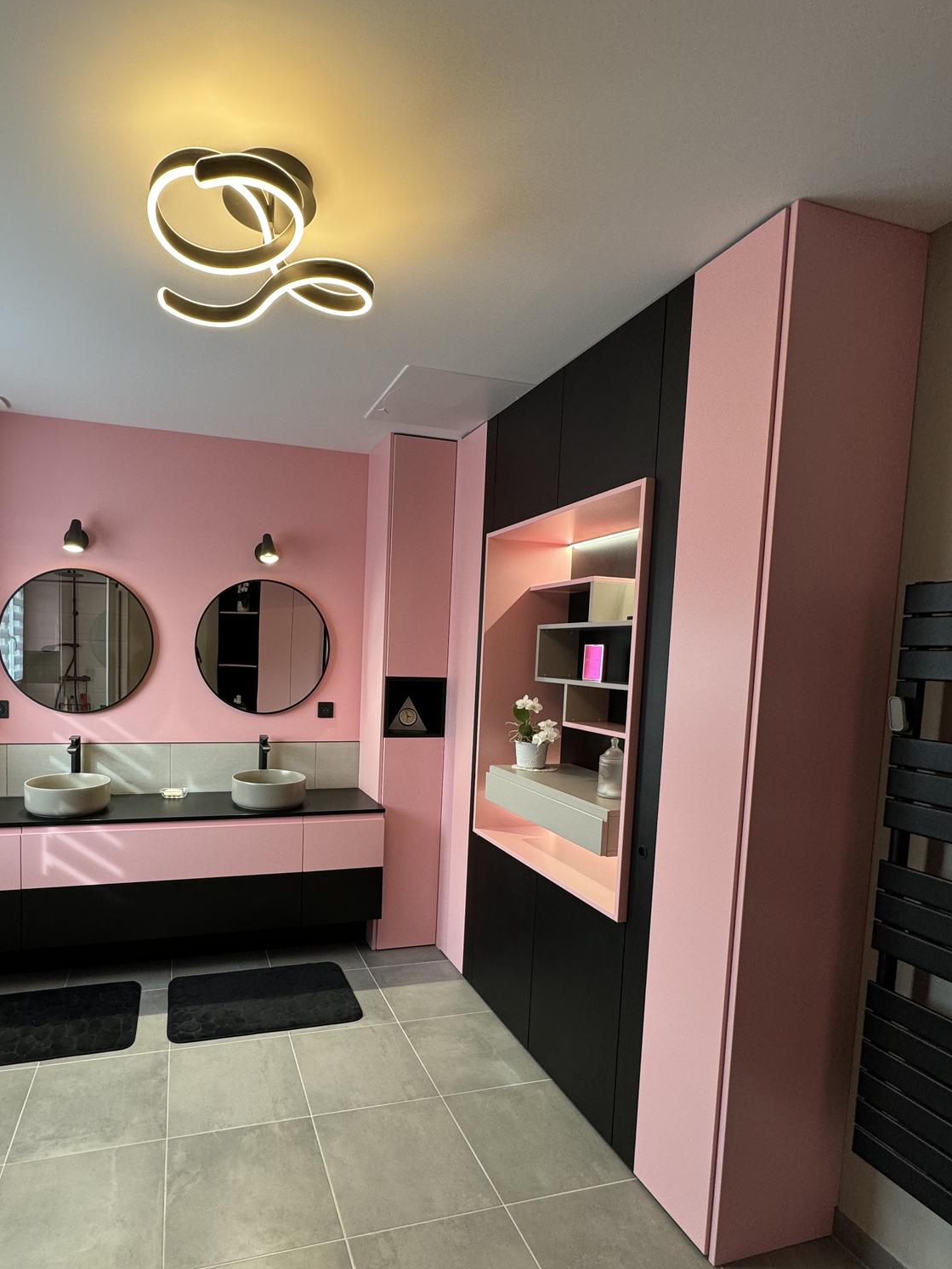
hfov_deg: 70.4
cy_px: 701
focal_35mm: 18
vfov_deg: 87.4
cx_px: 354
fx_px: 660
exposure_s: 1/50
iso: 160
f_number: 2.2
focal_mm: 2.22
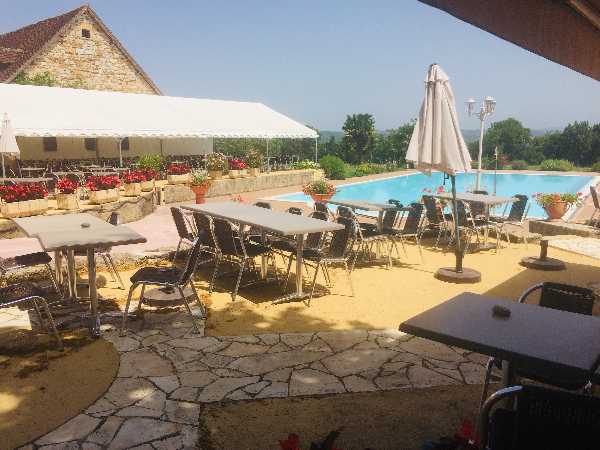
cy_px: 225
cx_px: 300
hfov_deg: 61.7
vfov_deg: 48.2
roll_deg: +0.8
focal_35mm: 29
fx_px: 503
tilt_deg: -10.7
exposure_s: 1/2933
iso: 32
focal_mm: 4.15
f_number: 2.2
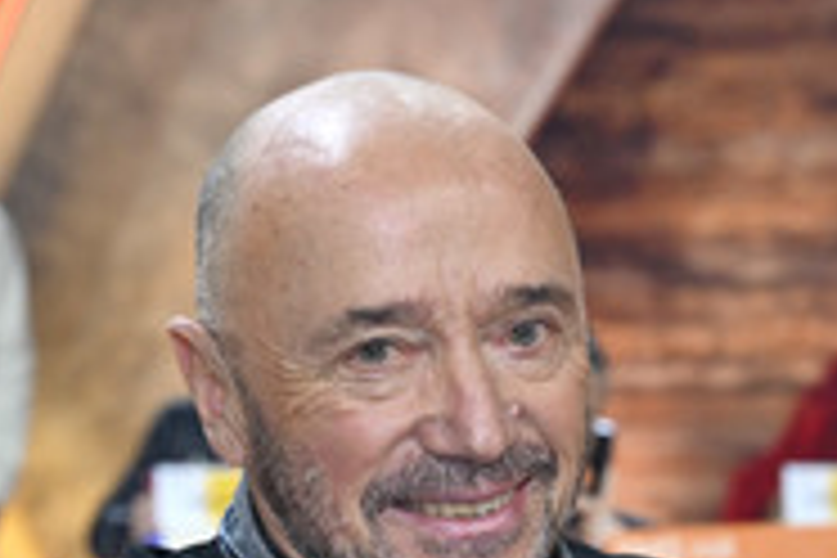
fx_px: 2534
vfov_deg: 12.3
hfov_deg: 18.7
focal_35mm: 109
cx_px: 520
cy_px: 652
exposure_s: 1/200
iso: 1000
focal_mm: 45
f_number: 4
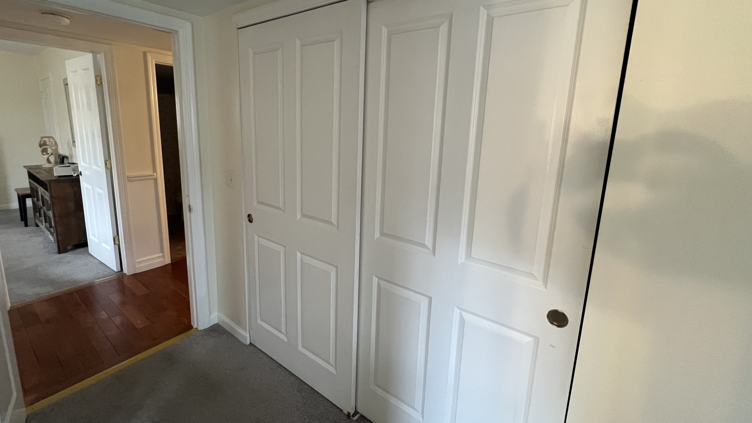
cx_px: 369
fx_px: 299
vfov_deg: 70.2
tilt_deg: -10.2
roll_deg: -1.9
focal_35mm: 15
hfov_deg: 103.0
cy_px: 182
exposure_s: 1/60
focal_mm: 1.57
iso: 320
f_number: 1.8
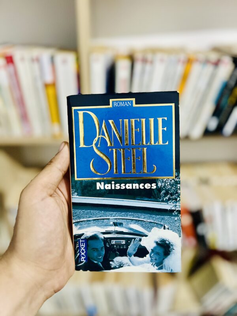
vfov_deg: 67.3
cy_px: 158
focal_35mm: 26
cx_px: 118
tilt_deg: -30.1
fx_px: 237
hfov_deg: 53.1
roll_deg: +1.4
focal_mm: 5.7
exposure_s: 1/33
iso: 500
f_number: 1.5
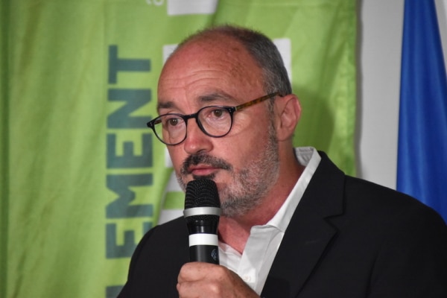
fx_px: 5587
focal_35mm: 450
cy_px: 149
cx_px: 224
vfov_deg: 3.1
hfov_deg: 4.6
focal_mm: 300
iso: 4000
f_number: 6.3
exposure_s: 1/500
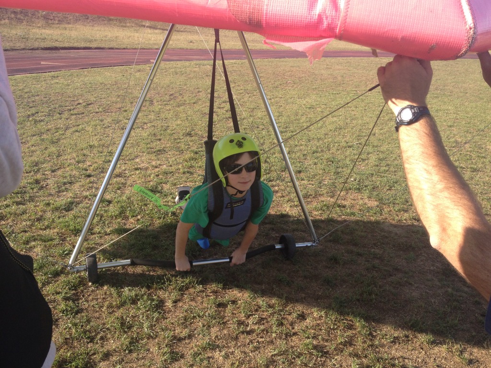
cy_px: 184
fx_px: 496
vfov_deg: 40.7
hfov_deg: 52.6
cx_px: 246
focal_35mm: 35
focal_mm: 4.28
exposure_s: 1/546
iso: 50
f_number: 2.4
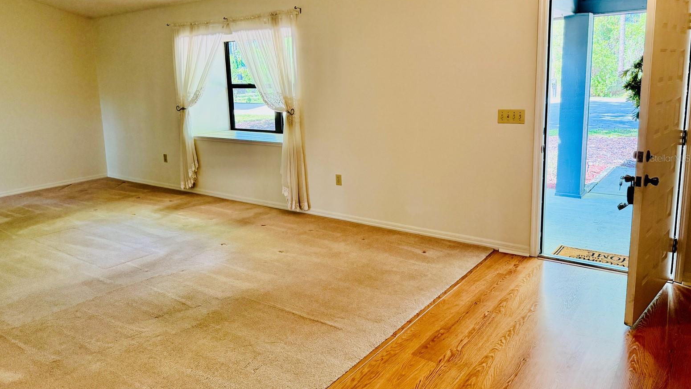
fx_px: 495
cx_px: 335
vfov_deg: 42.7
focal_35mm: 27
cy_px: 158
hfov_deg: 69.8
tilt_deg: -11.1
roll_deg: +2.6
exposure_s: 1/120
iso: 200
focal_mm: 6.76
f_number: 1.78
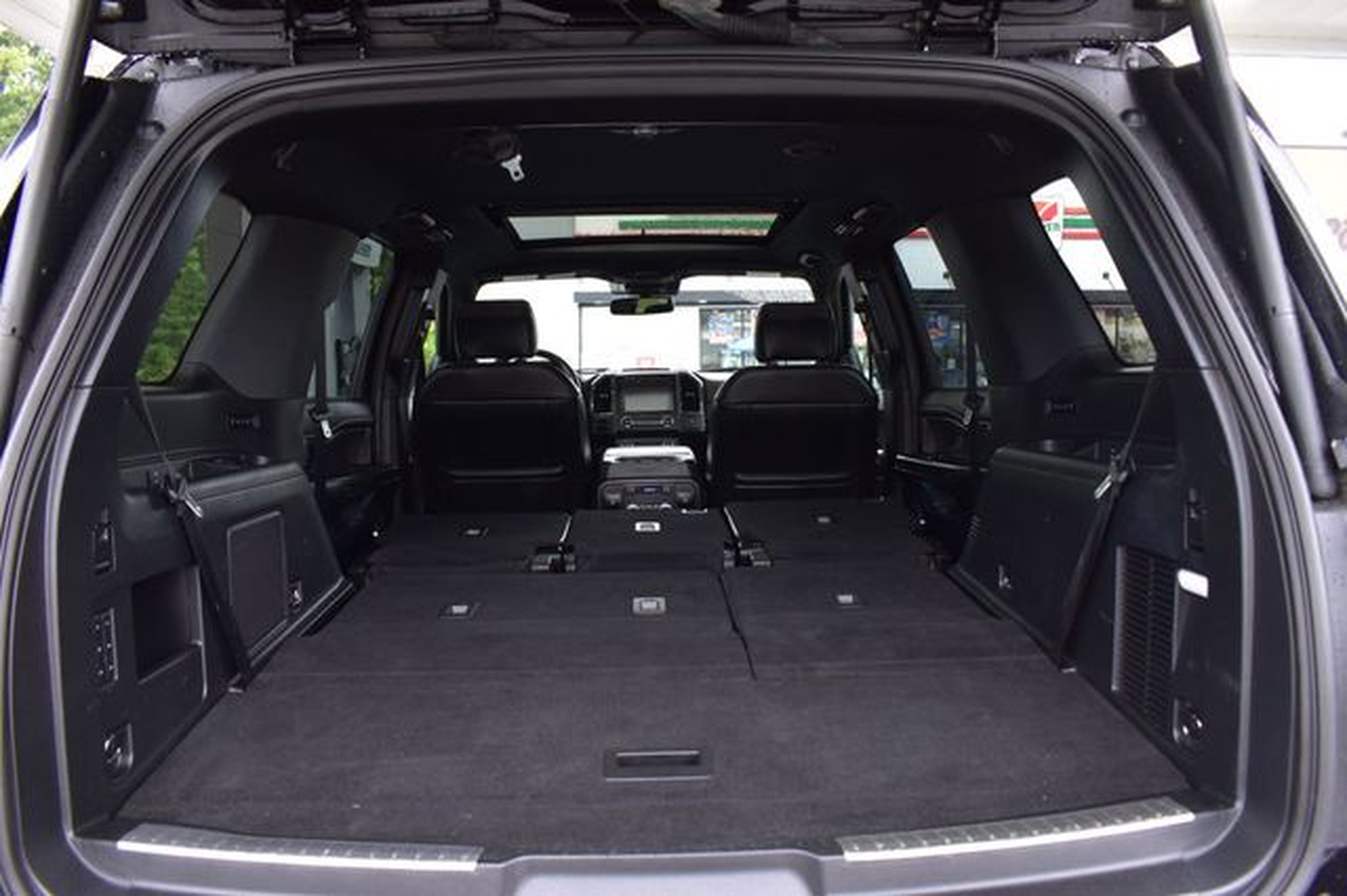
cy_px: 448
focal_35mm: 27
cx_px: 674
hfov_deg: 67.4
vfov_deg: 47.9
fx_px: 1010
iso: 400
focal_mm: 18
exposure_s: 1/20
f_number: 6.3
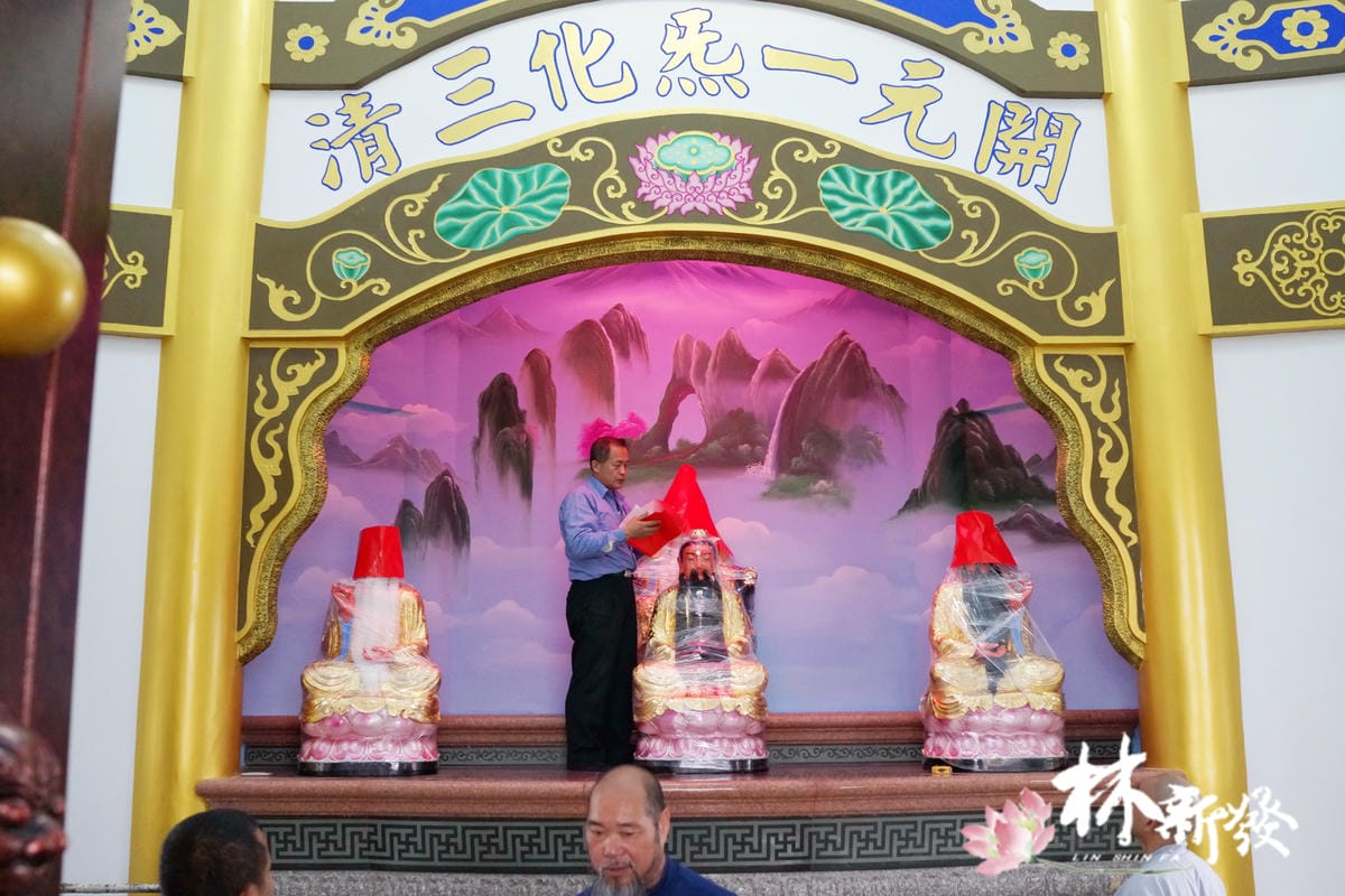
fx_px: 1308
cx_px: 672
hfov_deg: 54.4
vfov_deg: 37.9
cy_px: 448
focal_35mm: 35
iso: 2500
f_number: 5.6
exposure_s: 1/80
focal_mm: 35
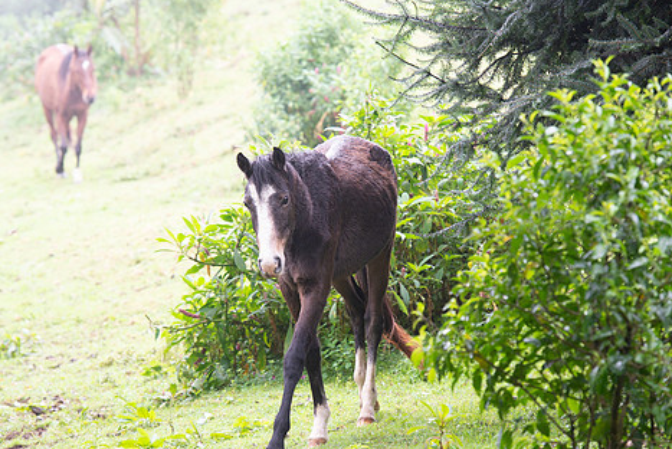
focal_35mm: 211
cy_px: 227
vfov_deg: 6.5
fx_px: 3941
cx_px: 302
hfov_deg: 9.7
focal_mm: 170
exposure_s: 1/200
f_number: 6.3
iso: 800
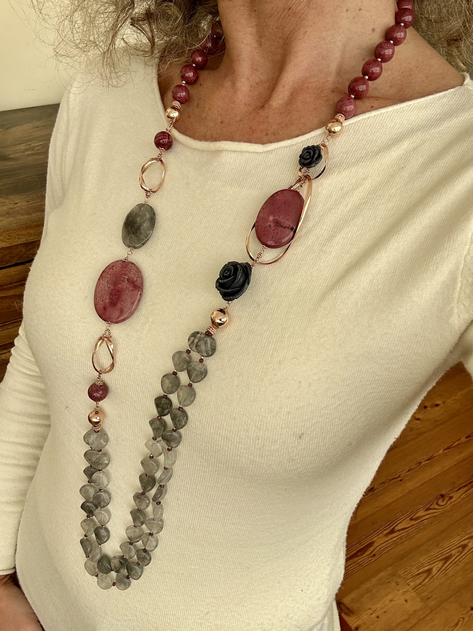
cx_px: 236
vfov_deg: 60.0
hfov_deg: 46.8
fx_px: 547
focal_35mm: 30
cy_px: 316
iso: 25
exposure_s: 1/702
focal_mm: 2.69
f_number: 1.9
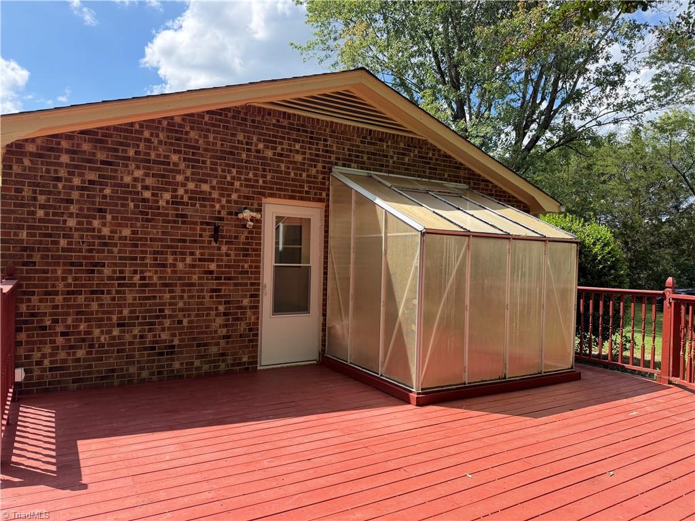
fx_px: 482
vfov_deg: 56.8
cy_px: 260
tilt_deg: -0.9
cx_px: 348
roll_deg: -1.4
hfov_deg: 71.6
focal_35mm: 24
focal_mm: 6.76
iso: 100
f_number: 1.78
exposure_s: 1/2110
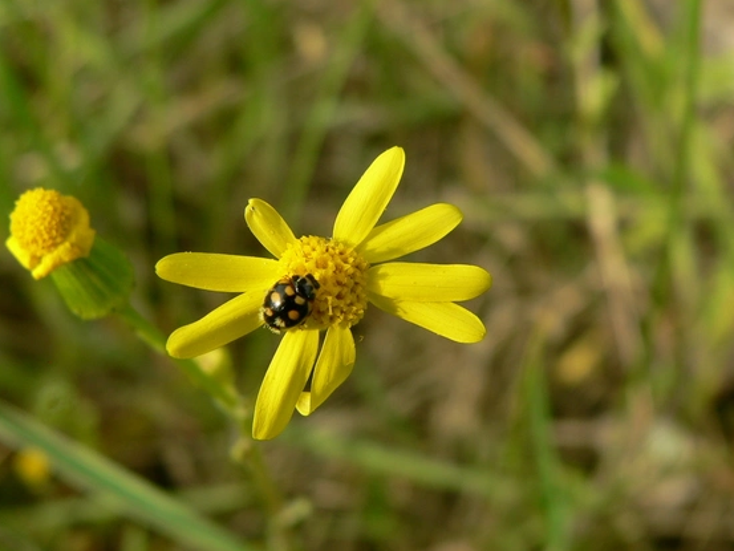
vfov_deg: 24.8
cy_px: 303
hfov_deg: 32.7
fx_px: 1251
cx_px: 352
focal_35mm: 59
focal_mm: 8.5
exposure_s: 1/320
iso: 80
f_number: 4
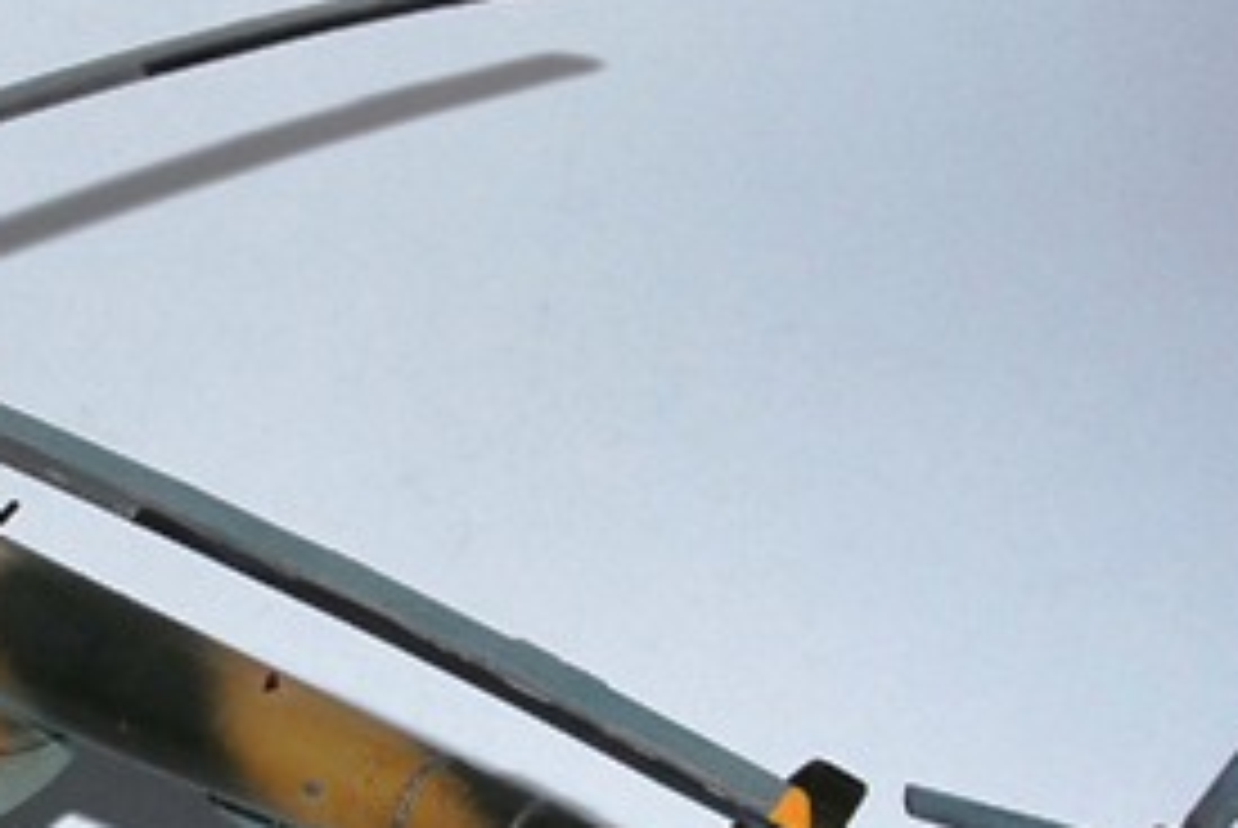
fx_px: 4205
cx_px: 9
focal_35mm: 122
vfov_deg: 11.2
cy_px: 734
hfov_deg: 16.4
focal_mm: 35
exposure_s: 1/30
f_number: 8
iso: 400
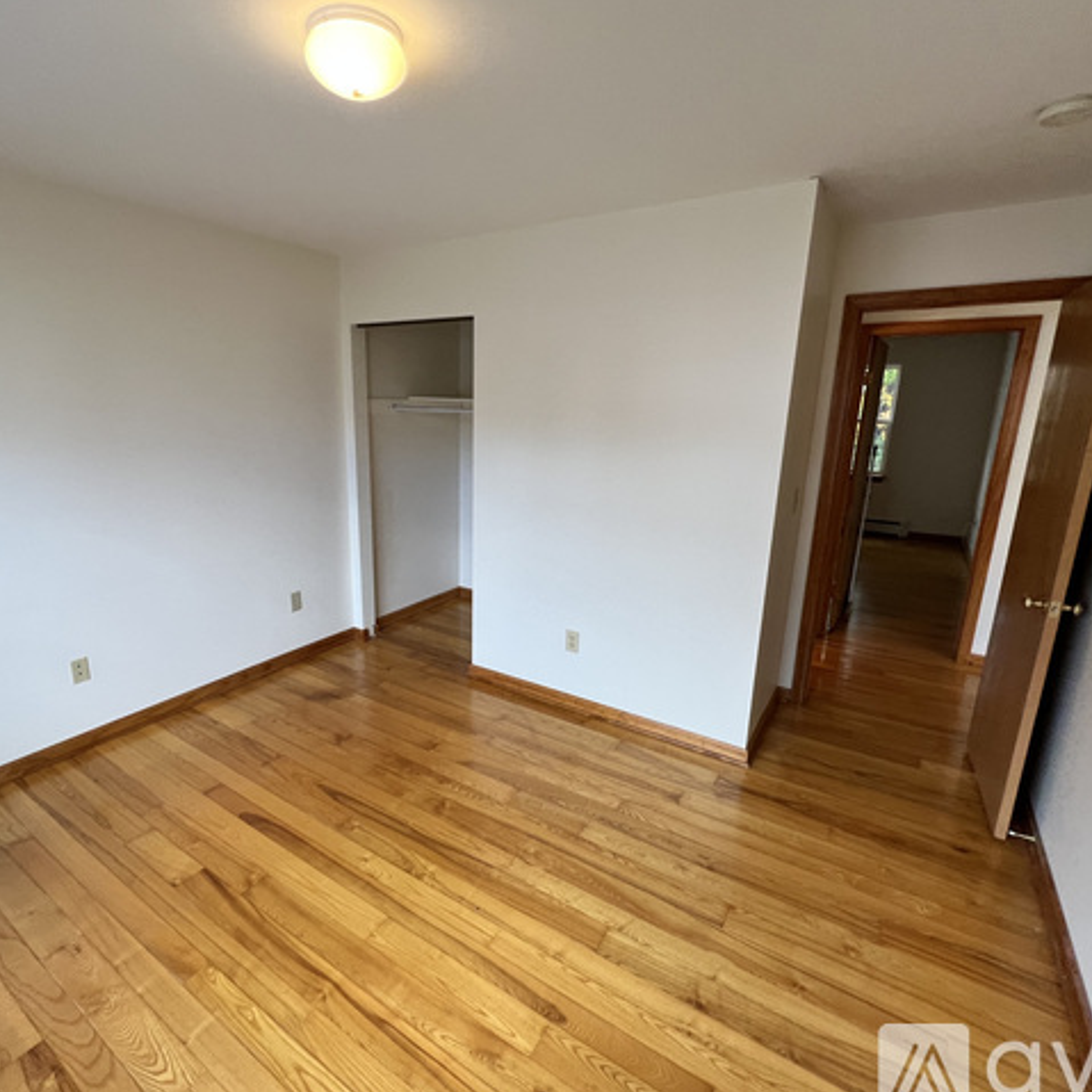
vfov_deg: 87.4
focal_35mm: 16
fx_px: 571
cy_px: 545
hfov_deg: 87.1
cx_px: 487
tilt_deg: -12.6
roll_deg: -1.3
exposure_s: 1/120
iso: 100
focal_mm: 1.57
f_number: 1.8
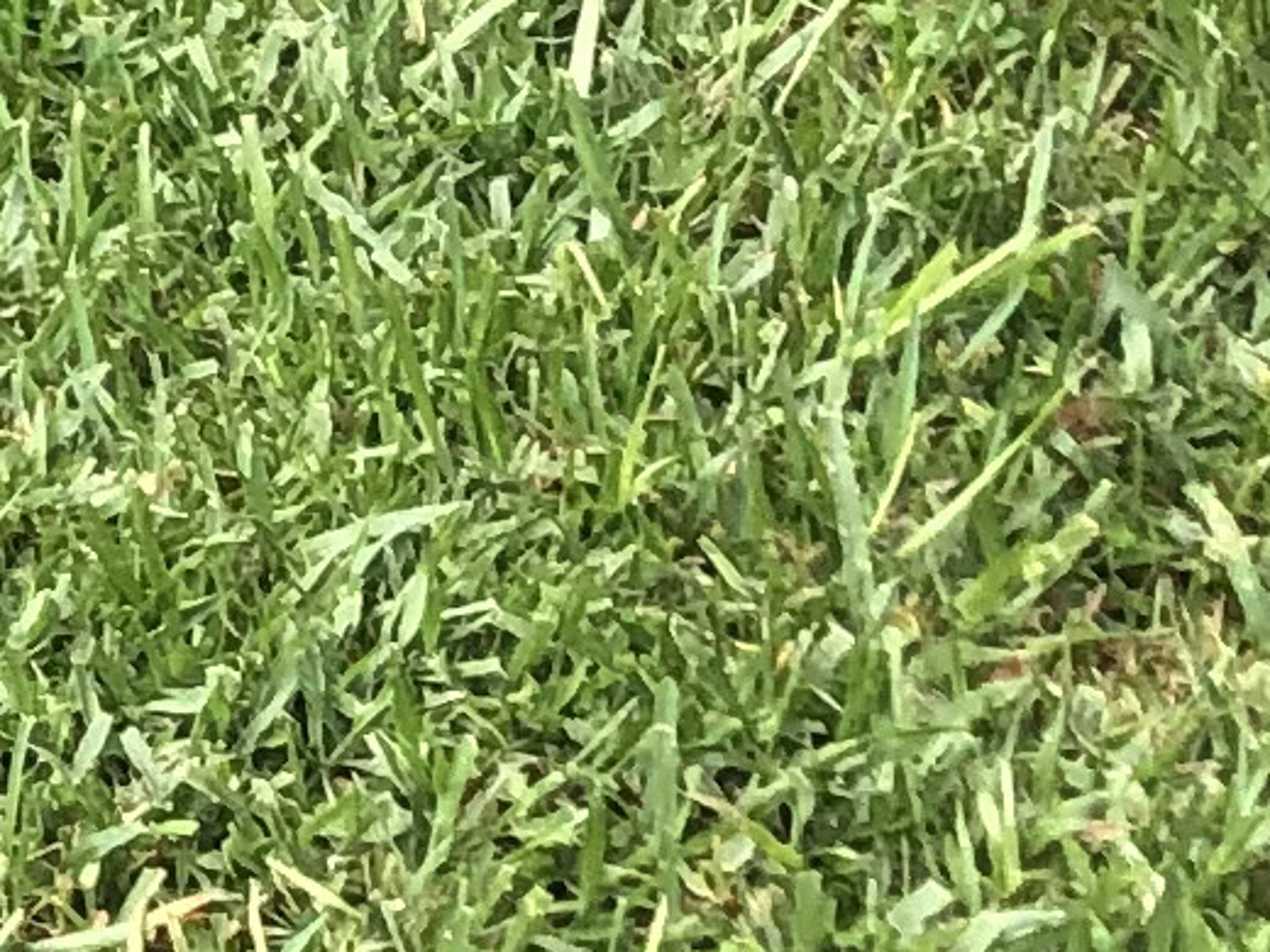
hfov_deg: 7.9
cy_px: -1389
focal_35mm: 217
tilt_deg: -14.2
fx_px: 7961
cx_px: -2520
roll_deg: +0.6
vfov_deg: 6.5
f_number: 1.8
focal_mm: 4
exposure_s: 1/214
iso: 20
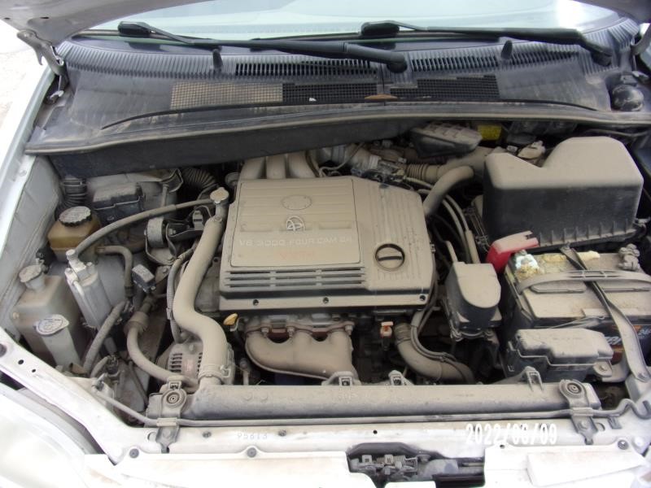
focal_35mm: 24
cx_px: 326
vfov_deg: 56.8
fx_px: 451
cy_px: 244
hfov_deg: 71.6
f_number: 3.3
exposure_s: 1/200
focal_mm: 4.3
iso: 80
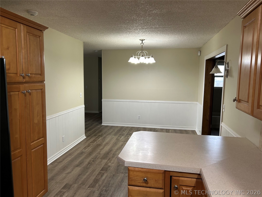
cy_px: 98
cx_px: 131
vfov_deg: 53.1
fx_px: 197
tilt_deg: -7.0
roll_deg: -0.7
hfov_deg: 67.3
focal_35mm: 26
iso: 100
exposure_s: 1/60
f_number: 1.5
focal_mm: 5.7
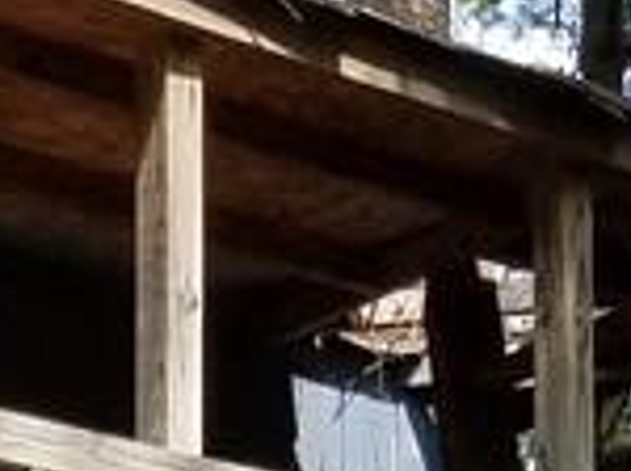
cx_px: -252
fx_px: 3240
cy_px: 1506
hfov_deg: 10.8
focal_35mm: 178
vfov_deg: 7.2
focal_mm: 4.2
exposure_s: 1/594
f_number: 1.7
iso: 50
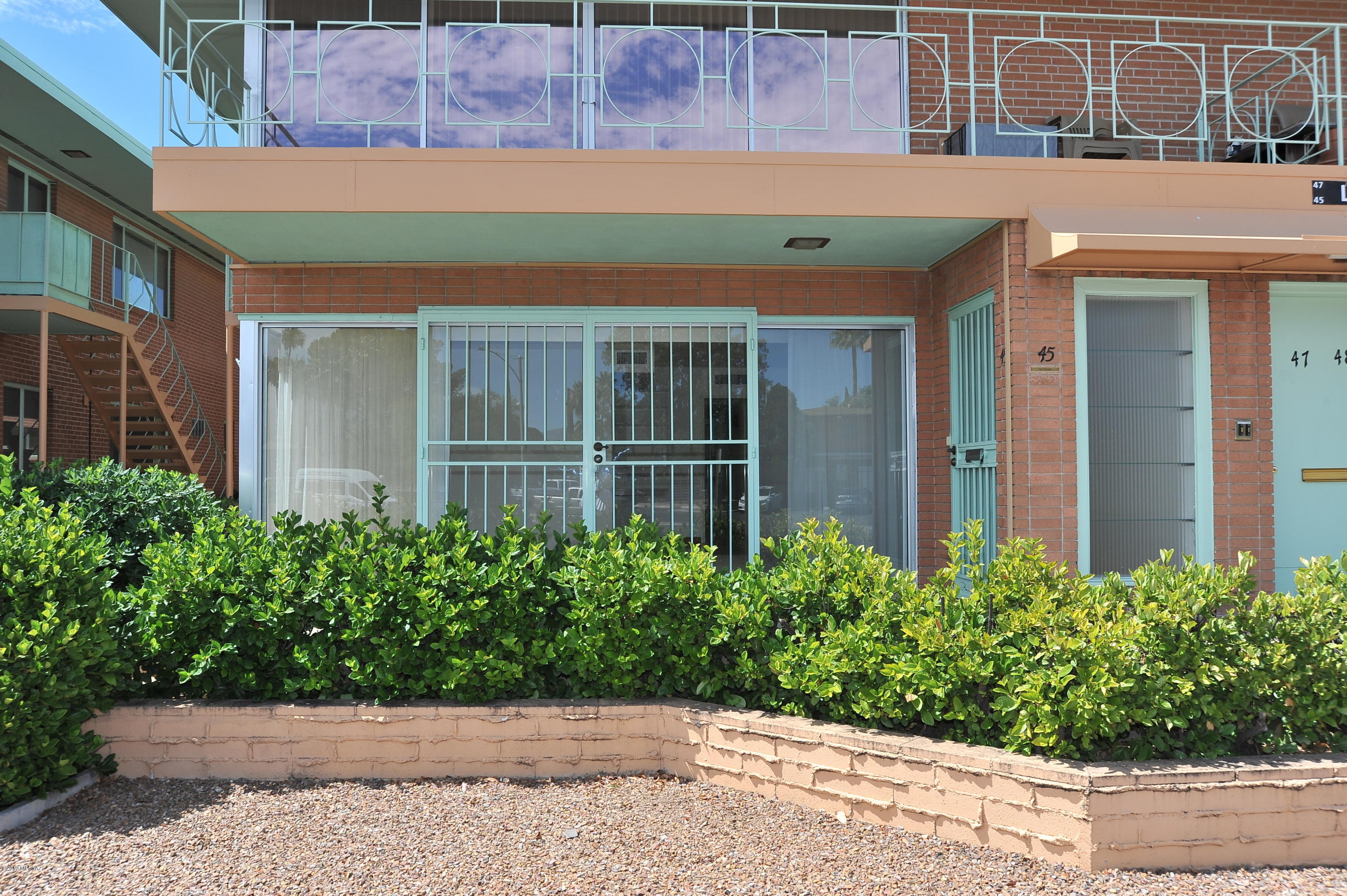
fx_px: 1047
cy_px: 448
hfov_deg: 65.5
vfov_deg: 46.3
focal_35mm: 28
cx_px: 674
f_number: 11
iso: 320
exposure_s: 1/320
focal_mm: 28
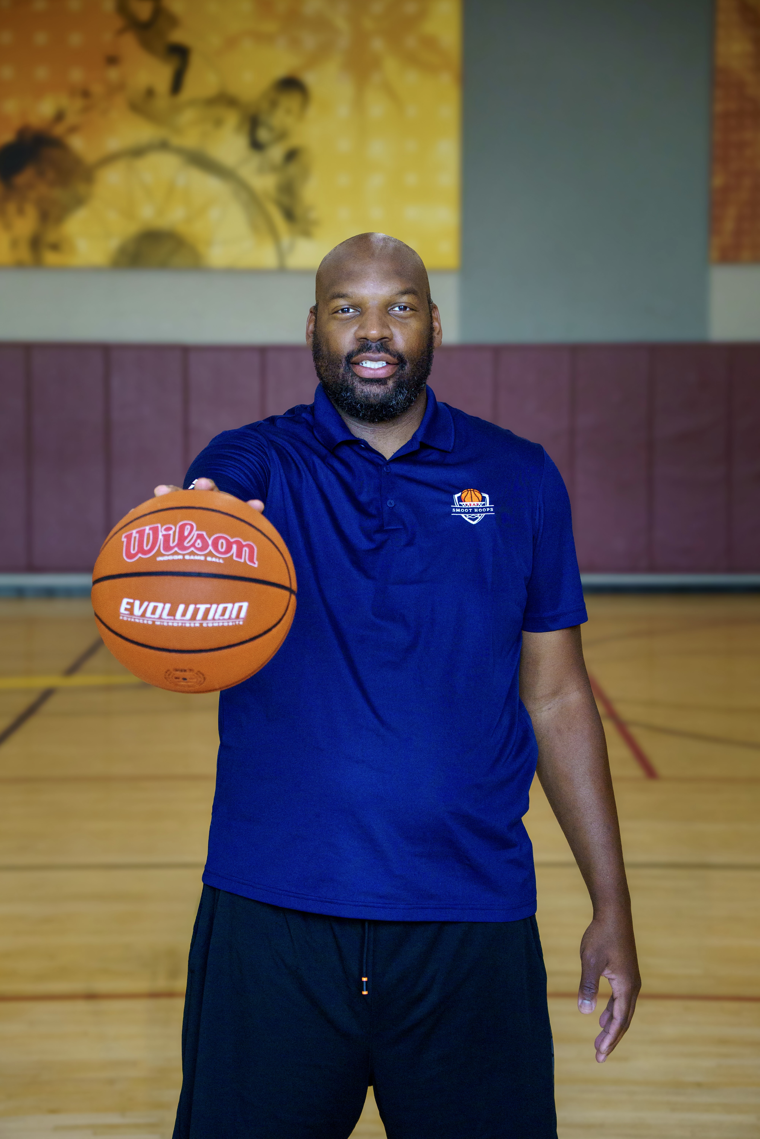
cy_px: 570
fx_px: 3325
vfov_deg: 19.5
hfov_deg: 13.0
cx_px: 380
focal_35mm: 105
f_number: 4
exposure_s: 1/160
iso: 3200
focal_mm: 70
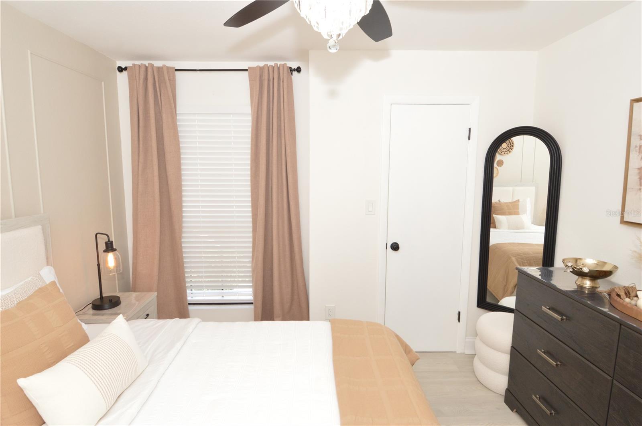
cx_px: 321
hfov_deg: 90.1
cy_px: 213
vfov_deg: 67.3
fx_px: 321
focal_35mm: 18
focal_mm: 12
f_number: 9
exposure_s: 1/80
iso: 800
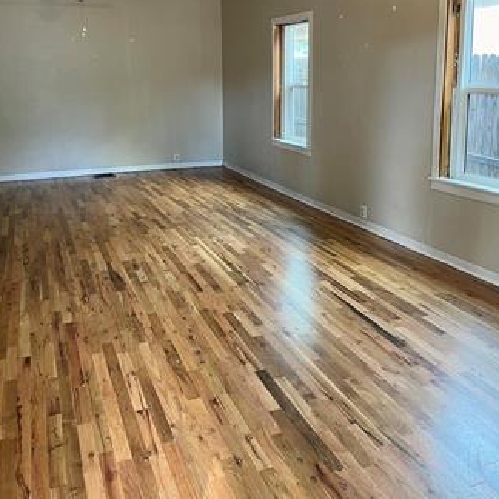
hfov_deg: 48.4
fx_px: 555
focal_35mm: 34
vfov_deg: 47.7
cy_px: 166
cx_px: 231
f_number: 1.5
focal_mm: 5.7
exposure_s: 1/60
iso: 125
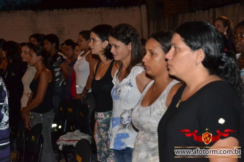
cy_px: 81
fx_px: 630
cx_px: 122
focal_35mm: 93
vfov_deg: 14.7
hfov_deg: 21.9
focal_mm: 62
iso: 3200
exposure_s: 1/60
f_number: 5
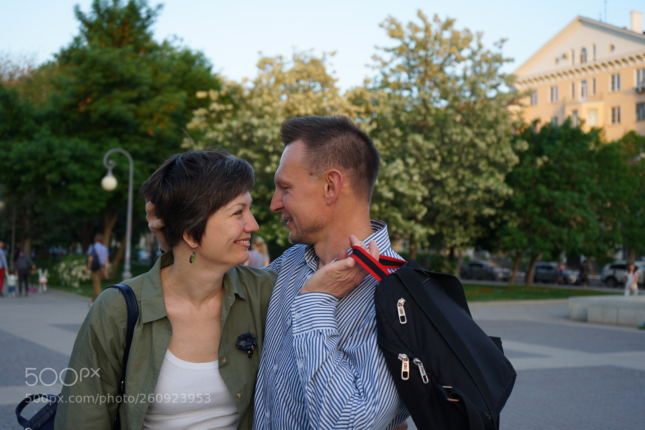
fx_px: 752
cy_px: 215
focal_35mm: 42
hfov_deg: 46.4
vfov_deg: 31.9
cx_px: 322
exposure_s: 1/200
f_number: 4.5
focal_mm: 42
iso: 320
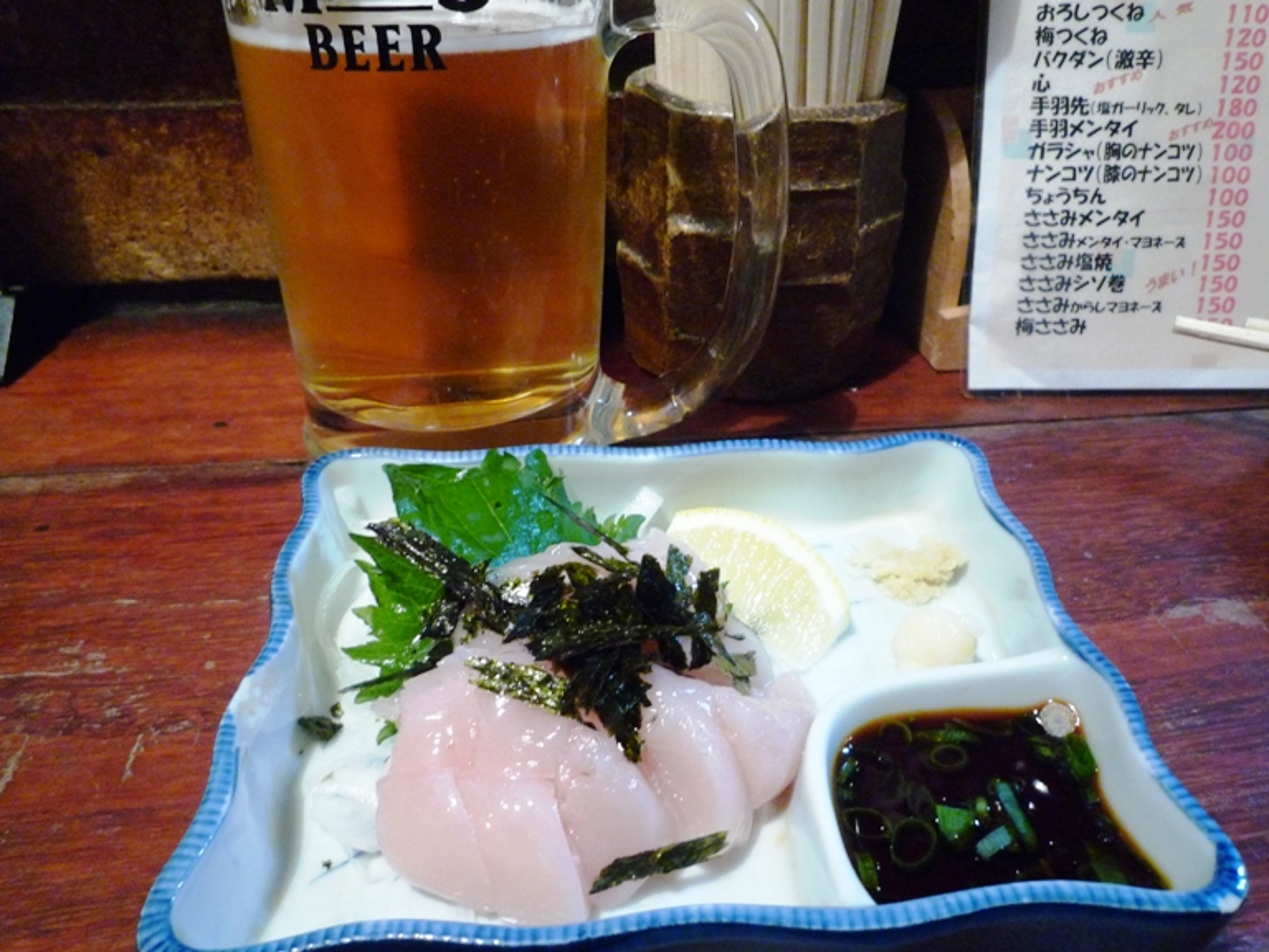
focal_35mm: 25
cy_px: 476
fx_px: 916
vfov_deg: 54.9
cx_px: 634
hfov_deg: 69.4
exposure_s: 1/8
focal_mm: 4.4
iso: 400
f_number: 2.8
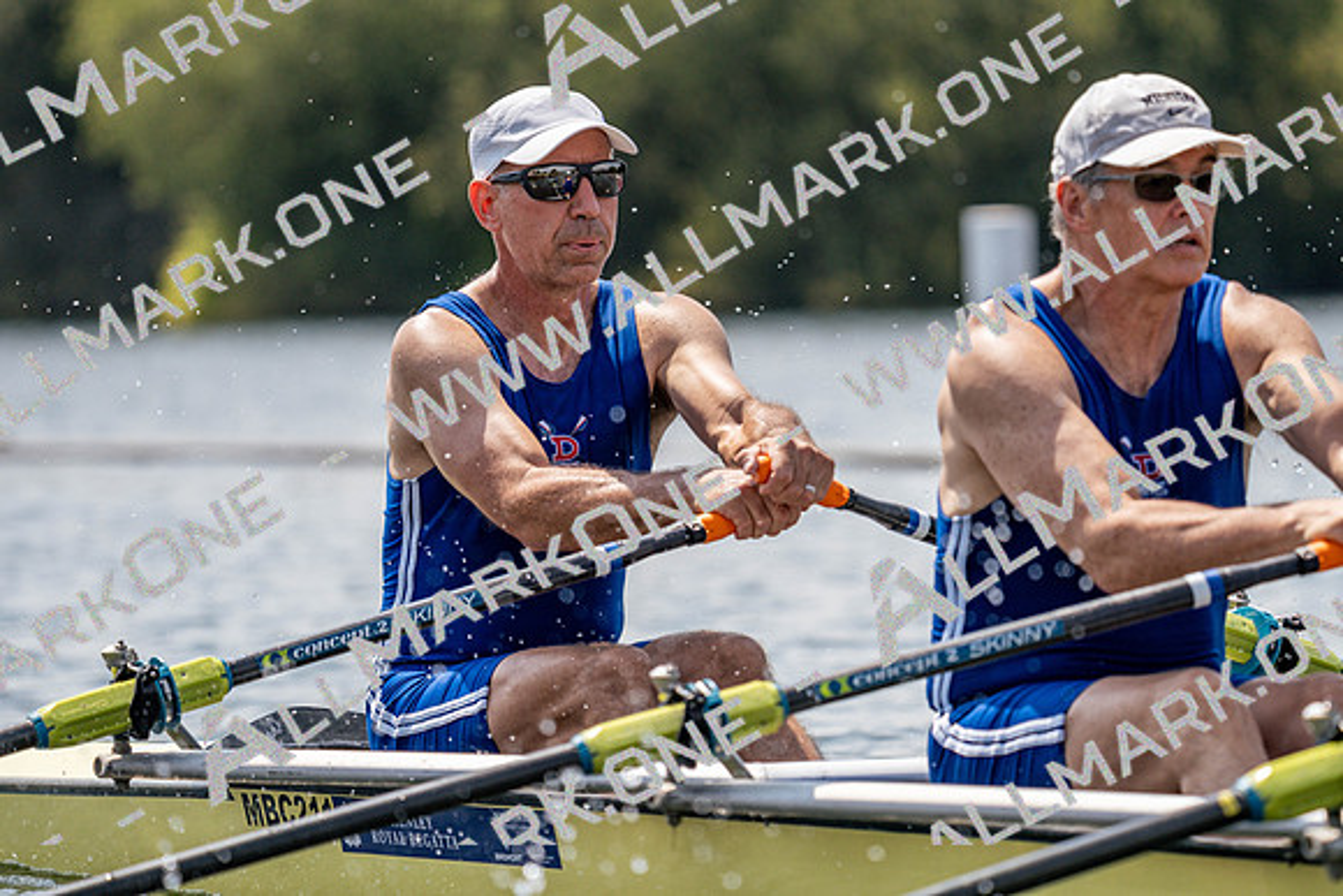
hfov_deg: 6.0
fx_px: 12724
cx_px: 672
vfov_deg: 4.0
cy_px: 448
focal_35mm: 341
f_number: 6.3
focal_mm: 341
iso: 200
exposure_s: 1/1600
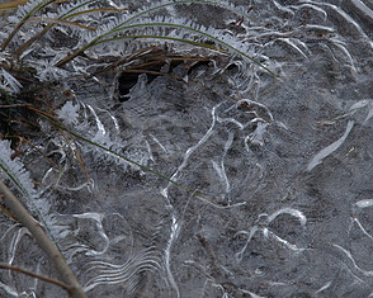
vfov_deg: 6.7
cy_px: 54
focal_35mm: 231
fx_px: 2549
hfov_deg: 8.4
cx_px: 147
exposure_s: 1/80
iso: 100
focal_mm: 60
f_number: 8
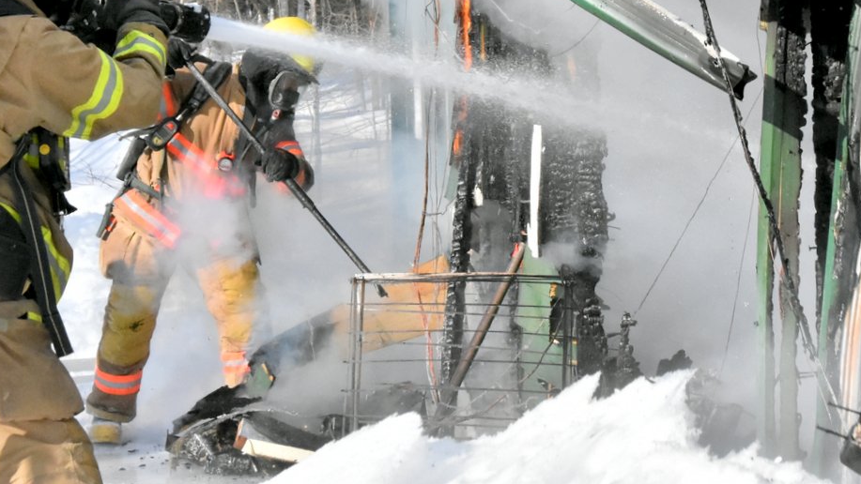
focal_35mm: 170
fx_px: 3881
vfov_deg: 7.1
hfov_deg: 12.7
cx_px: 473
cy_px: -5
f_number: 14
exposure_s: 1/3200
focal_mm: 62
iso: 2500
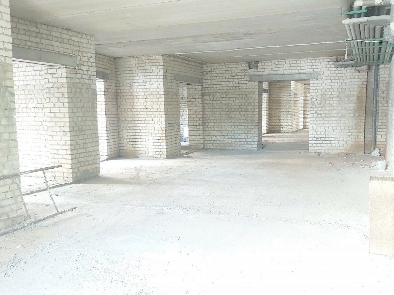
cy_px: 148
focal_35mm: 31
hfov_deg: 58.1
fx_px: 353
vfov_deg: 45.4
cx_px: 227
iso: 400
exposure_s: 1/15
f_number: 1.7
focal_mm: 3.92
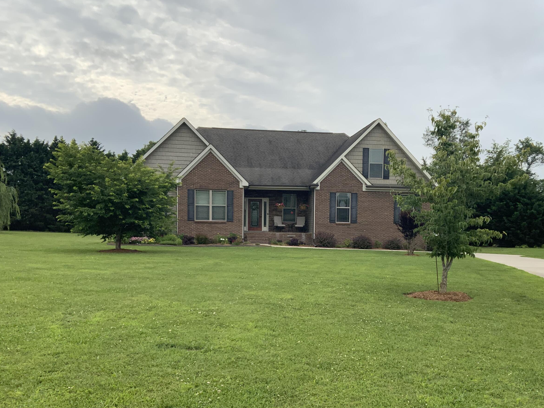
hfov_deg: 50.0
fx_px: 582
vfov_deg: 38.4
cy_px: 257
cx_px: 311
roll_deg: -1.0
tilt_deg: -4.0
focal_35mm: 37
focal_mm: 3
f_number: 1.8
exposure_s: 1/1786
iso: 16
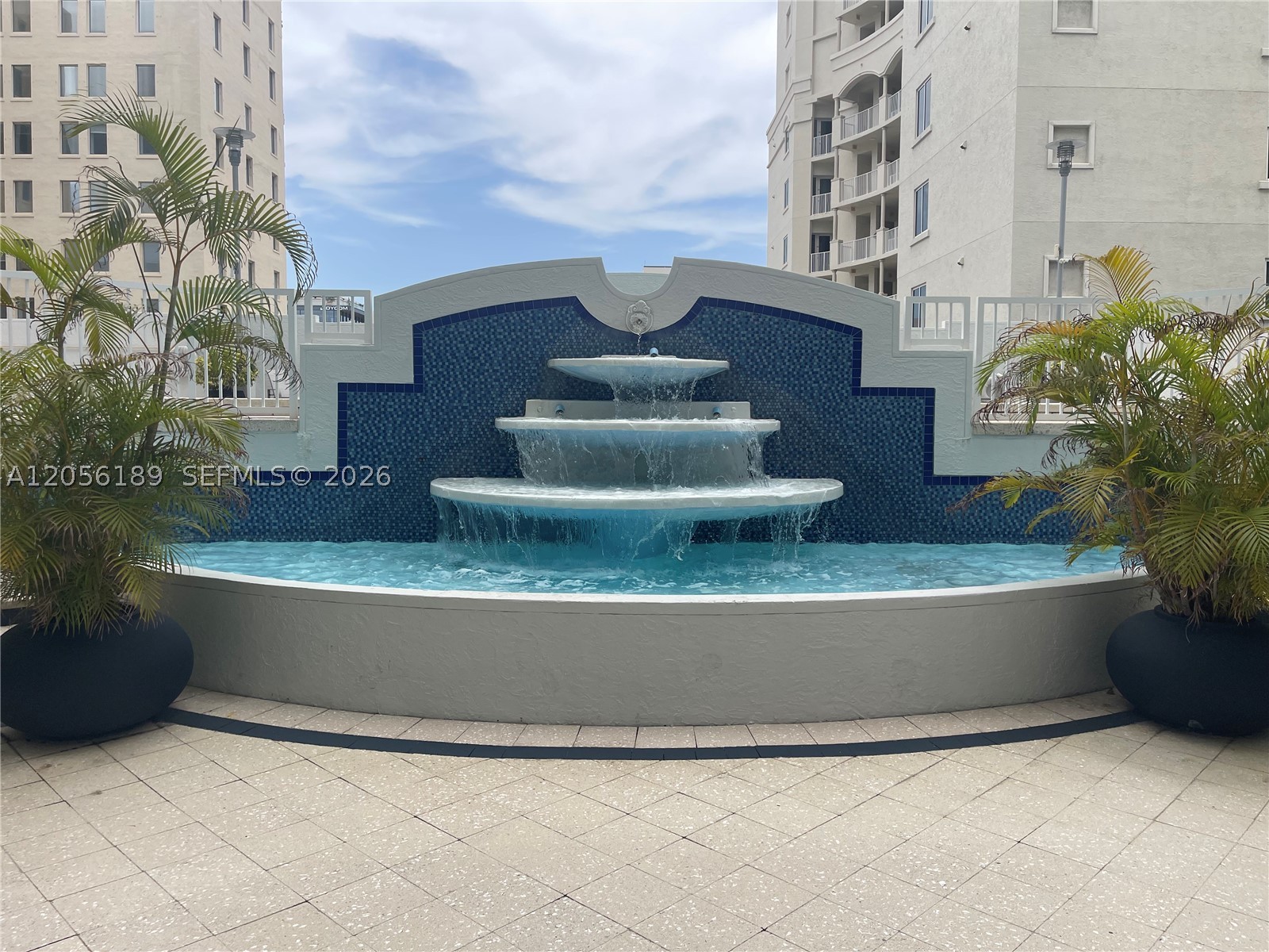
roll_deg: -0.9
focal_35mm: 25
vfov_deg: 54.9
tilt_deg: -3.5
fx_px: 916
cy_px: 476
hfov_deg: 69.4
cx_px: 634
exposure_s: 1/2857
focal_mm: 5.1
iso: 32
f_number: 1.6
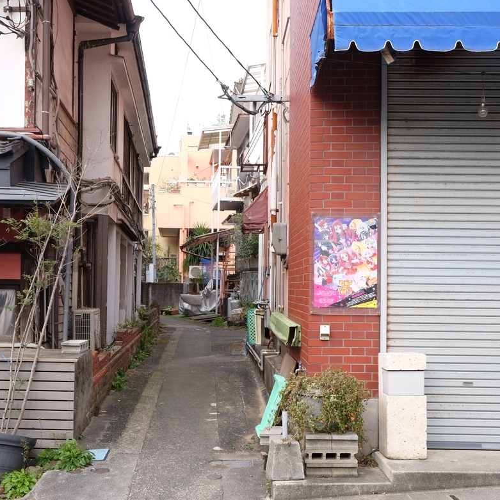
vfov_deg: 36.1
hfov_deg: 35.9
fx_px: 768
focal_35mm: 47
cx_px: 194
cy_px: 254
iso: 200
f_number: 4.5
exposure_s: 1/140
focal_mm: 24.3
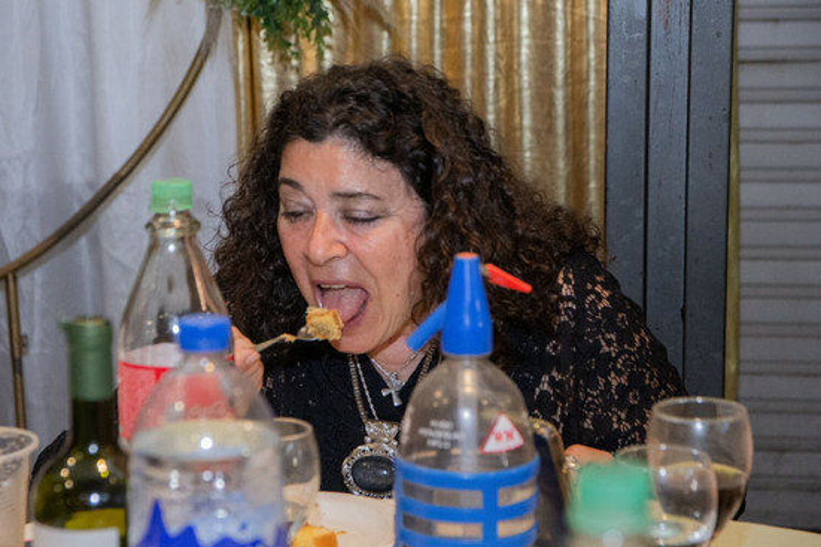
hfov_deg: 20.2
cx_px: 378
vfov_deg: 13.5
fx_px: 2303
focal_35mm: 101
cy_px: 258
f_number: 4
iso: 2000
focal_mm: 58
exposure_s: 1/100
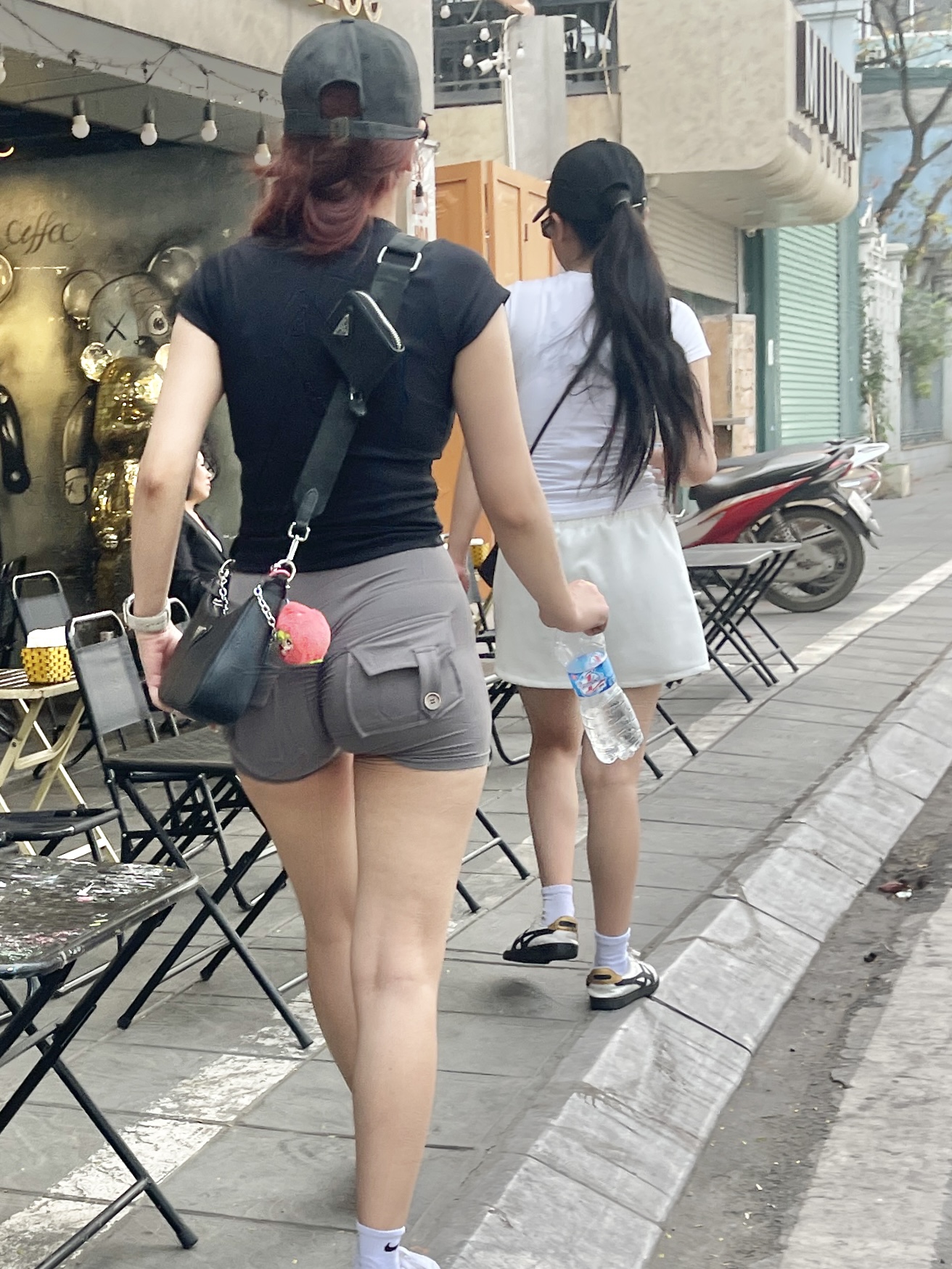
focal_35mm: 25
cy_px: 634
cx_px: 476
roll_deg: -1.4
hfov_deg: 54.9
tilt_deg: -19.2
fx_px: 917
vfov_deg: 69.4
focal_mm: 5.1
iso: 32
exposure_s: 1/419
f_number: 1.6
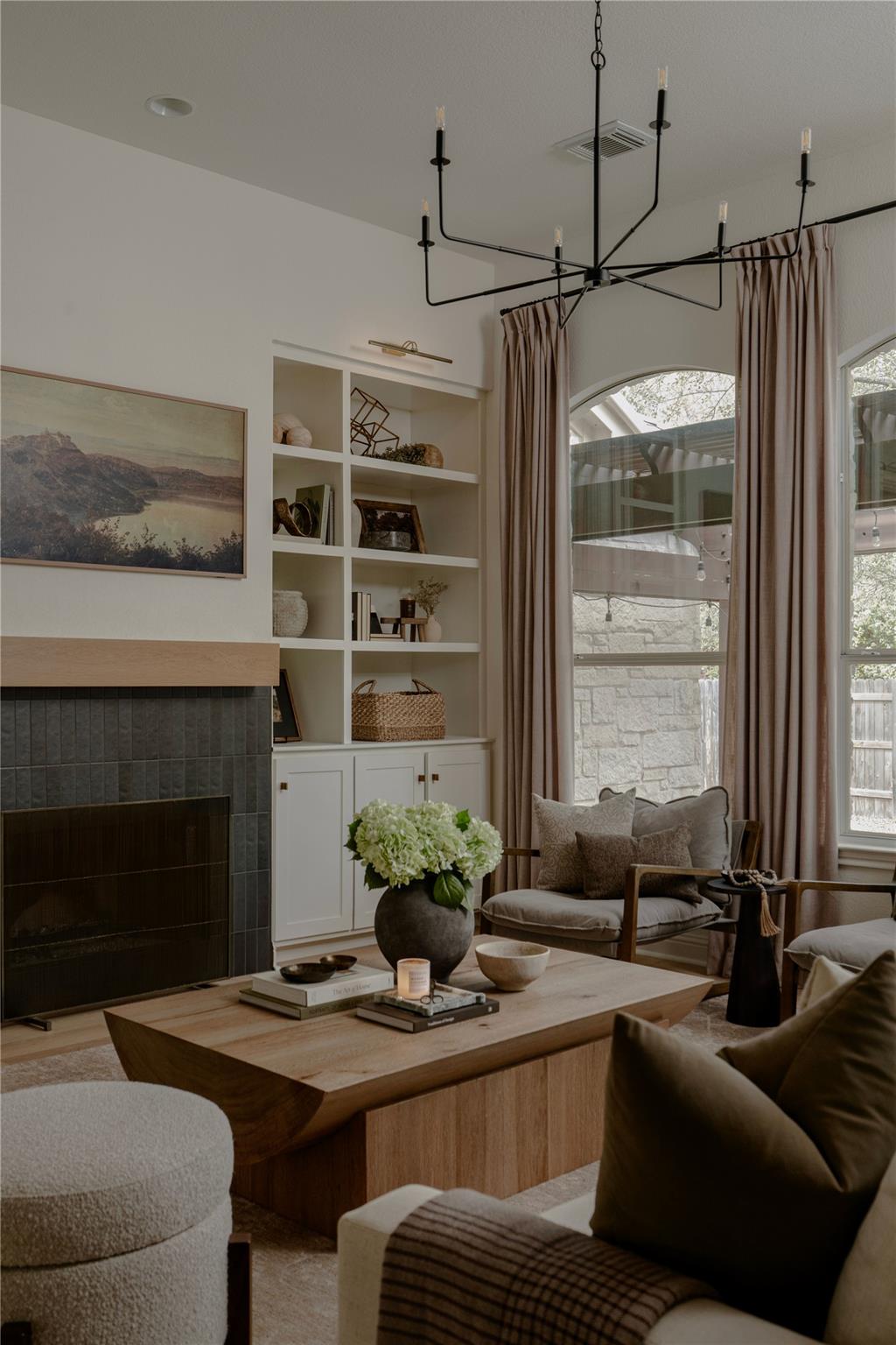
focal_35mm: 35
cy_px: 672
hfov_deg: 37.9
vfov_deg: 54.4
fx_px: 1307
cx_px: 448
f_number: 8
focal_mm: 35
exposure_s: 1/25
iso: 1000
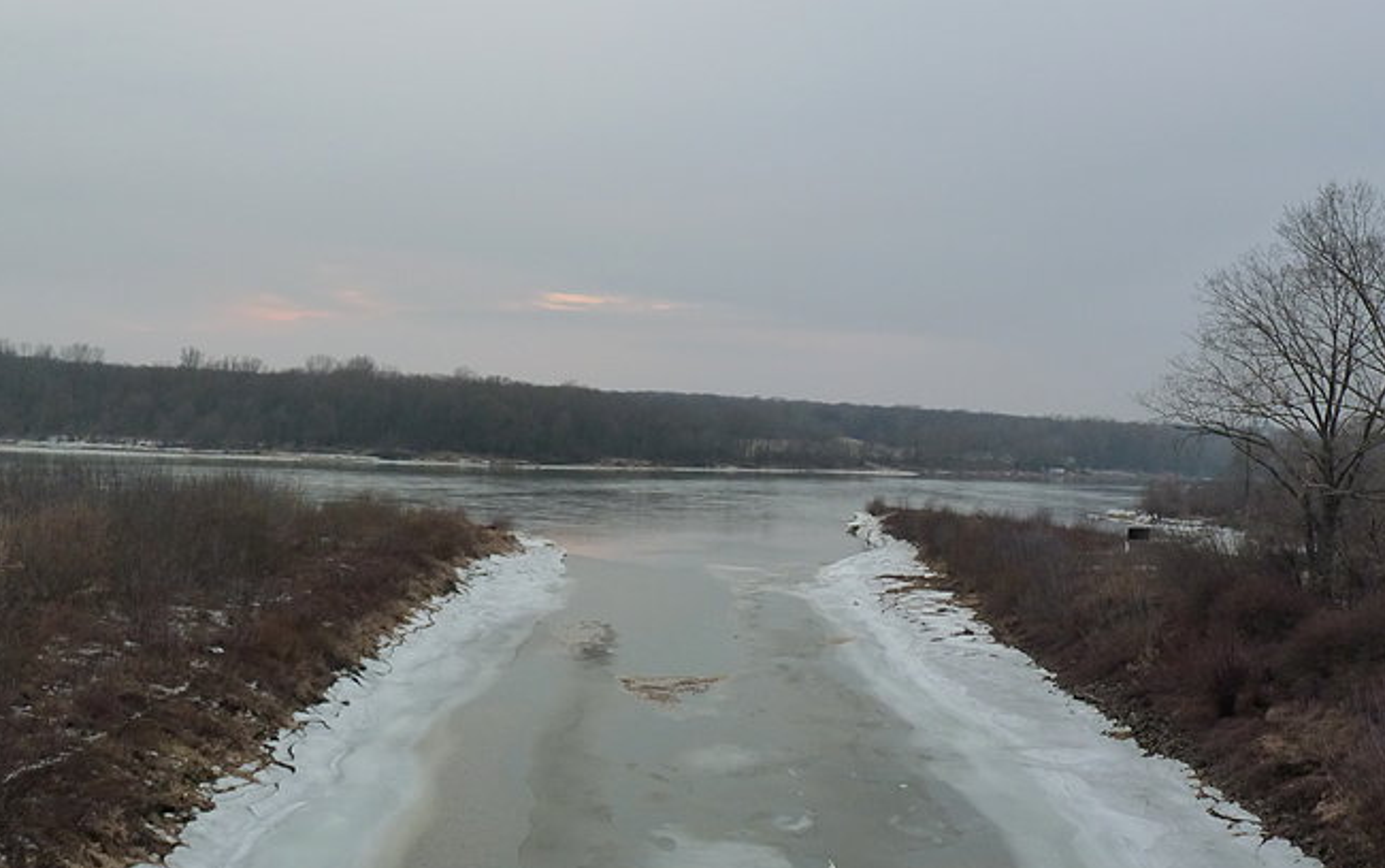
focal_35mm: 44
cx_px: 844
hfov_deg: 45.0
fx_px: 1662
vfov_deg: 29.2
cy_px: 408
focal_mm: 5.3
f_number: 3
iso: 200
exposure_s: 1/30
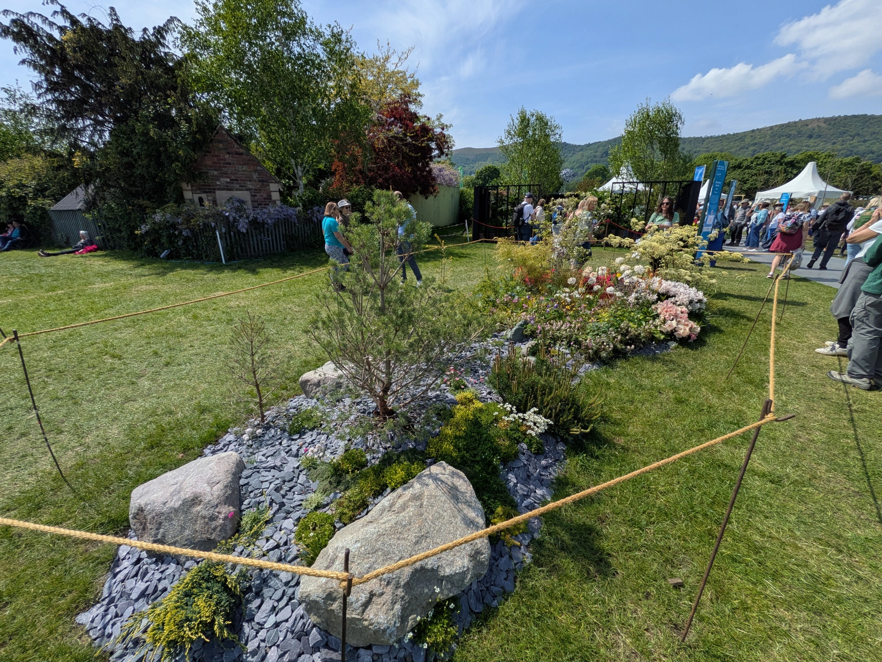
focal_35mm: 14
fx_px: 357
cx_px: 441
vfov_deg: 85.7
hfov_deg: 102.1
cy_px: 331
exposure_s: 1/2604
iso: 46
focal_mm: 1.83
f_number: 2.2
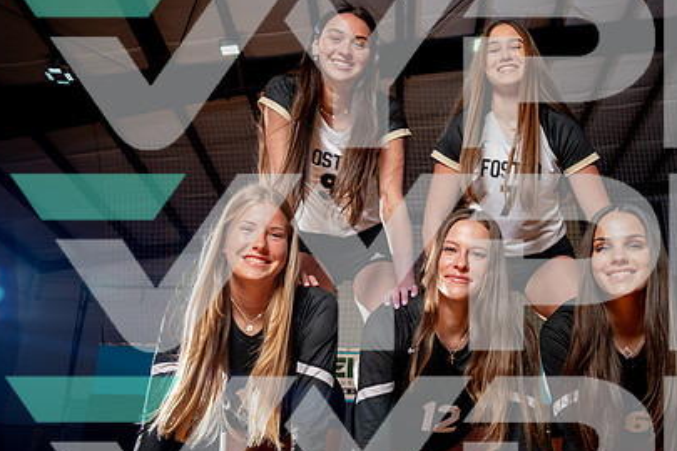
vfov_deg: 36.8
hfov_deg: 52.4
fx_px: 677
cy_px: 263
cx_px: 436
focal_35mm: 36
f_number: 5
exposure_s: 1/200
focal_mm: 24
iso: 250
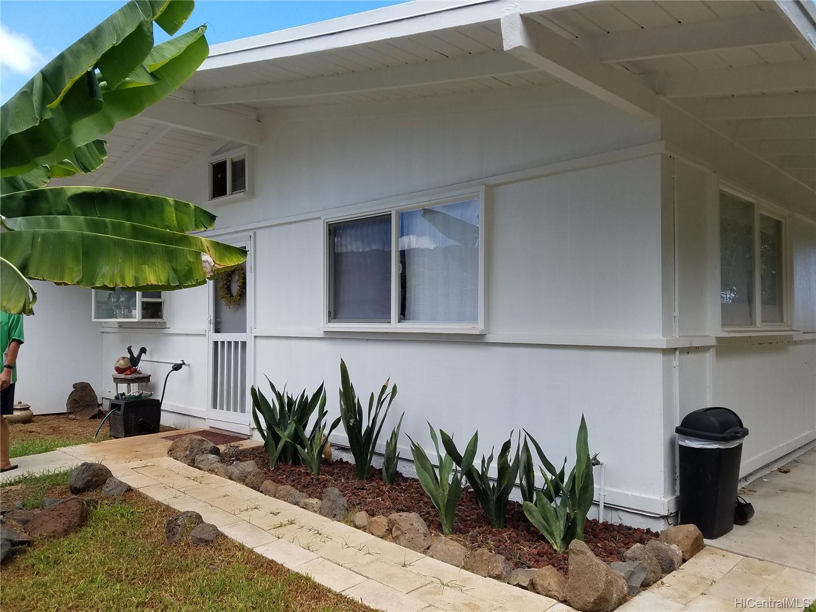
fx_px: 613
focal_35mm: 26
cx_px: 408
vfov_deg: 53.1
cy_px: 306
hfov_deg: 67.3
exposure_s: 1/1088
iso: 50
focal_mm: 4.2
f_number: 1.7
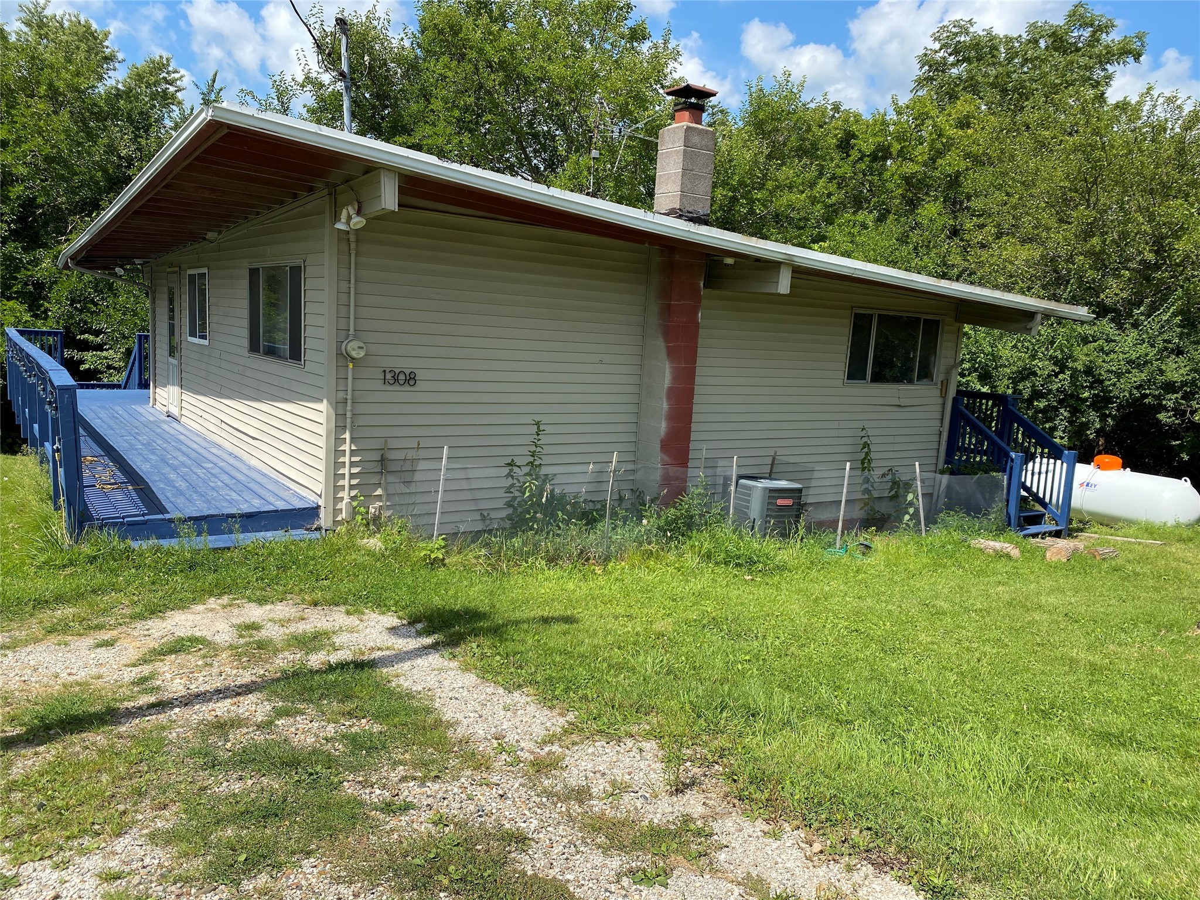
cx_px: 600
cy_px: 450
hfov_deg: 67.3
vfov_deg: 53.1
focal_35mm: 26
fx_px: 901
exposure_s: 1/2141
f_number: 1.8
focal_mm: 4.25
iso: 32
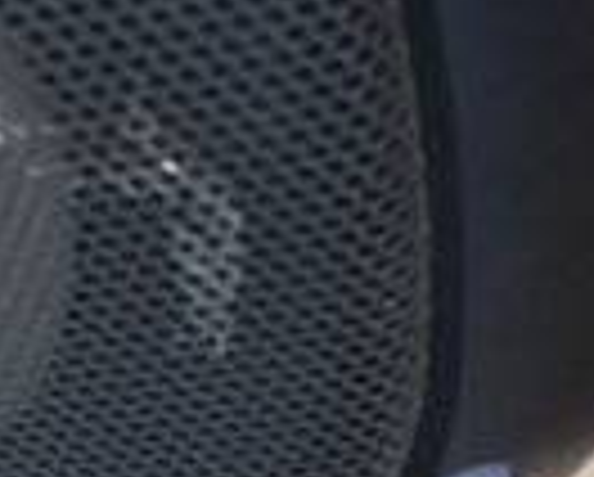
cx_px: -518
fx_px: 2518
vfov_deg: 10.3
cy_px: 808
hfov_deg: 12.2
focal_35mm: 143
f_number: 3.8
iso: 640
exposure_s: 1/40
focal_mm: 22
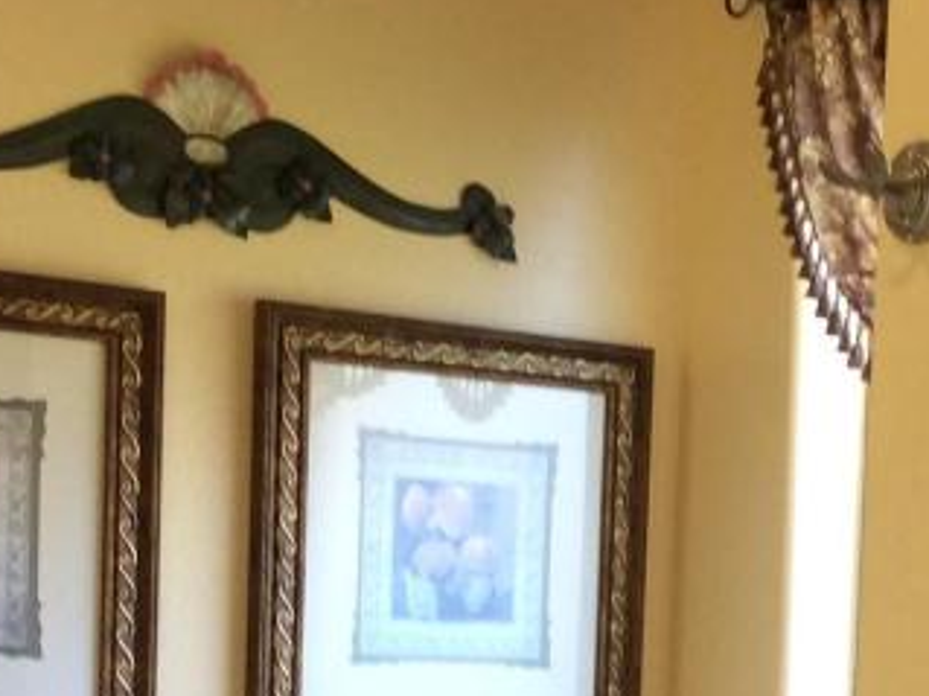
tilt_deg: -3.6
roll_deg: -1.0
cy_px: 807
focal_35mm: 103
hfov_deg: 18.8
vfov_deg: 14.0
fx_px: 2763
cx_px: 801
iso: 50
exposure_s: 1/24
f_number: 2.4
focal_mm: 3.3
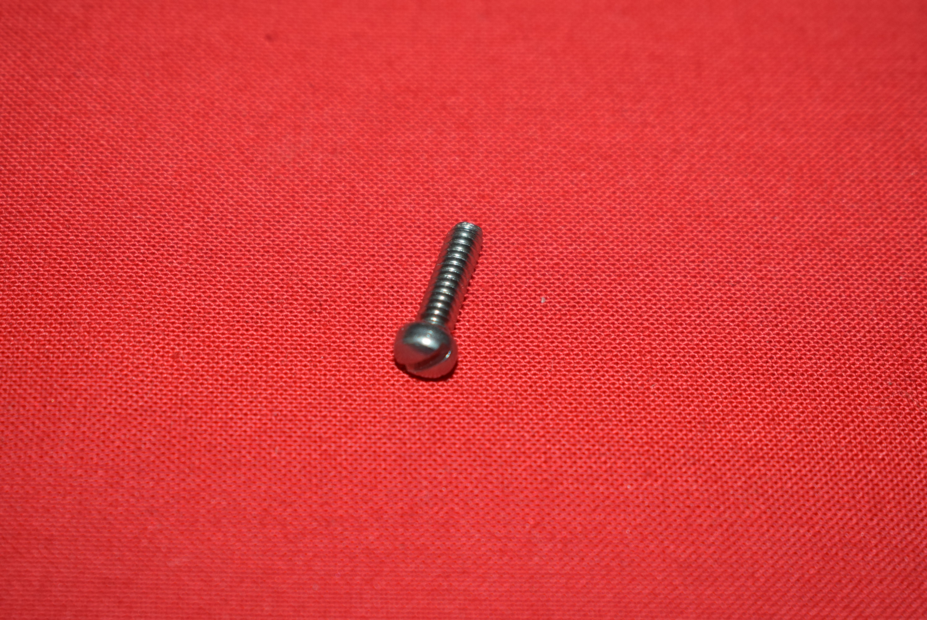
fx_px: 2126
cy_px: 310
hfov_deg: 24.6
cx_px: 464
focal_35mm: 82
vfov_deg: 16.6
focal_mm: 55
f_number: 5.6
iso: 400
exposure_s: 1/200
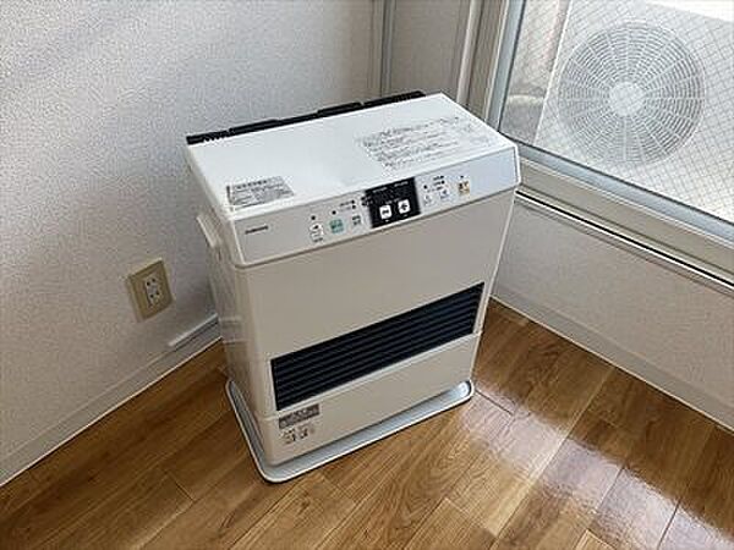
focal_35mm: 26
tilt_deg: -41.1
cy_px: 275
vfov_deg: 53.1
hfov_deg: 67.3
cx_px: 367
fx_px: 551
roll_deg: -2.1
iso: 40
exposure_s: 1/164
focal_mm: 5.1
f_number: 1.6
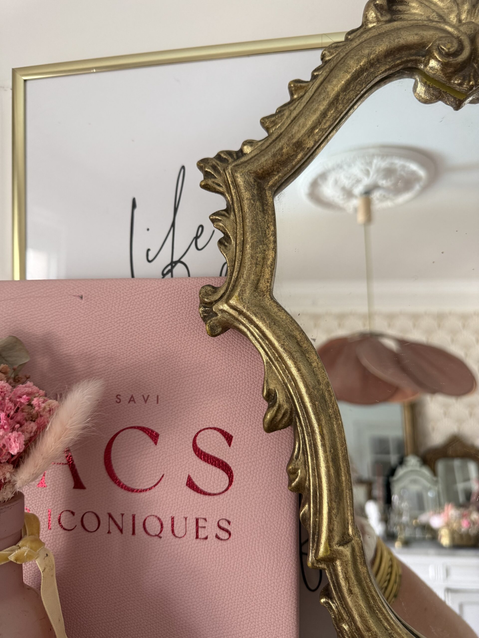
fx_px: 443
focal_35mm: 24
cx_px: 240
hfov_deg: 56.8
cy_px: 319
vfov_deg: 71.6
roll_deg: -1.3
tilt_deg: +1.7
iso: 160
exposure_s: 1/121
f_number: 1.78
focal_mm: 6.76
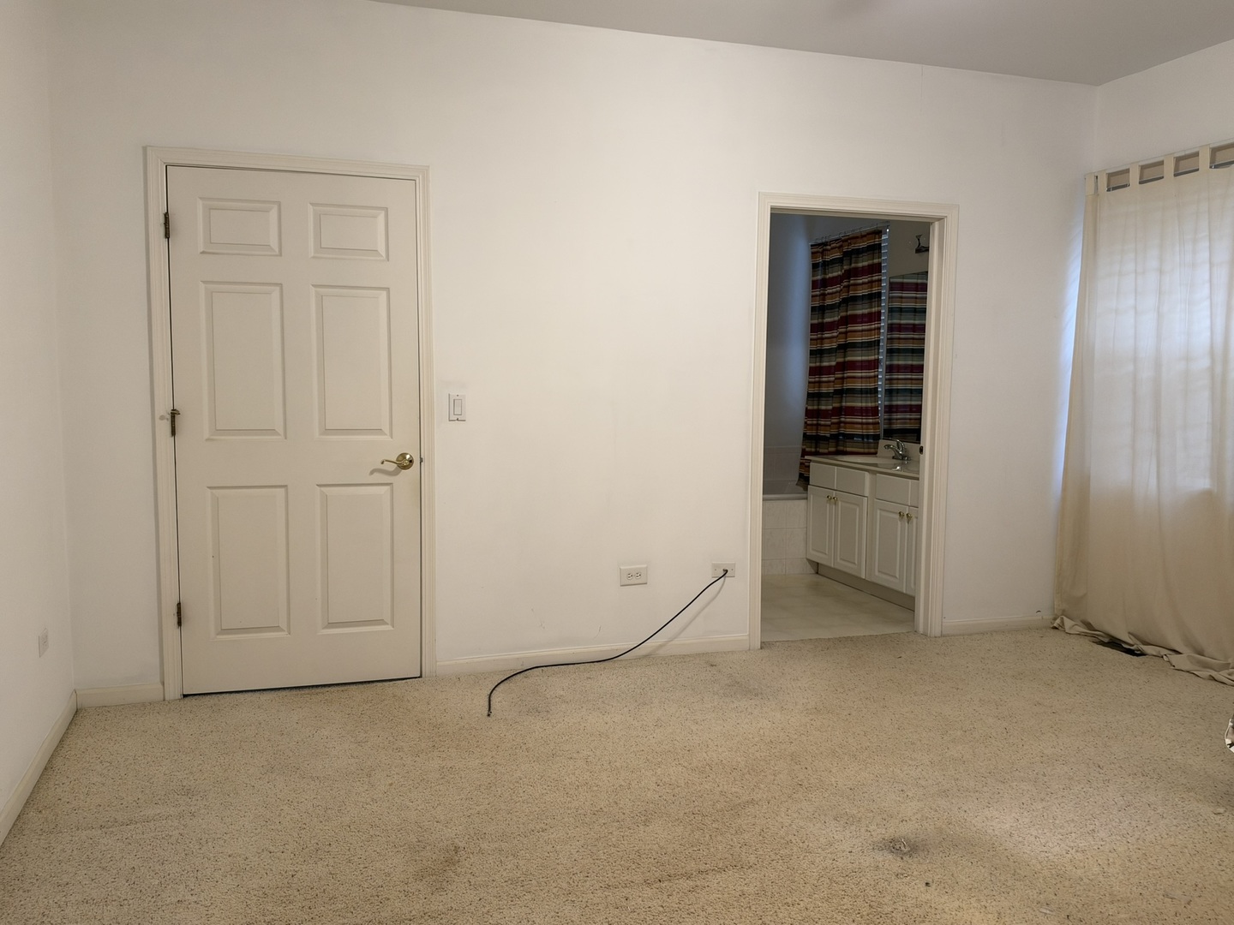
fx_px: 963
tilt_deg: -4.7
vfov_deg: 51.4
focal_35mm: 27
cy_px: 462
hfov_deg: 65.3
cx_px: 617
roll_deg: -0.5
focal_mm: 6.93
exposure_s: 1/120
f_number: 1.8
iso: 320
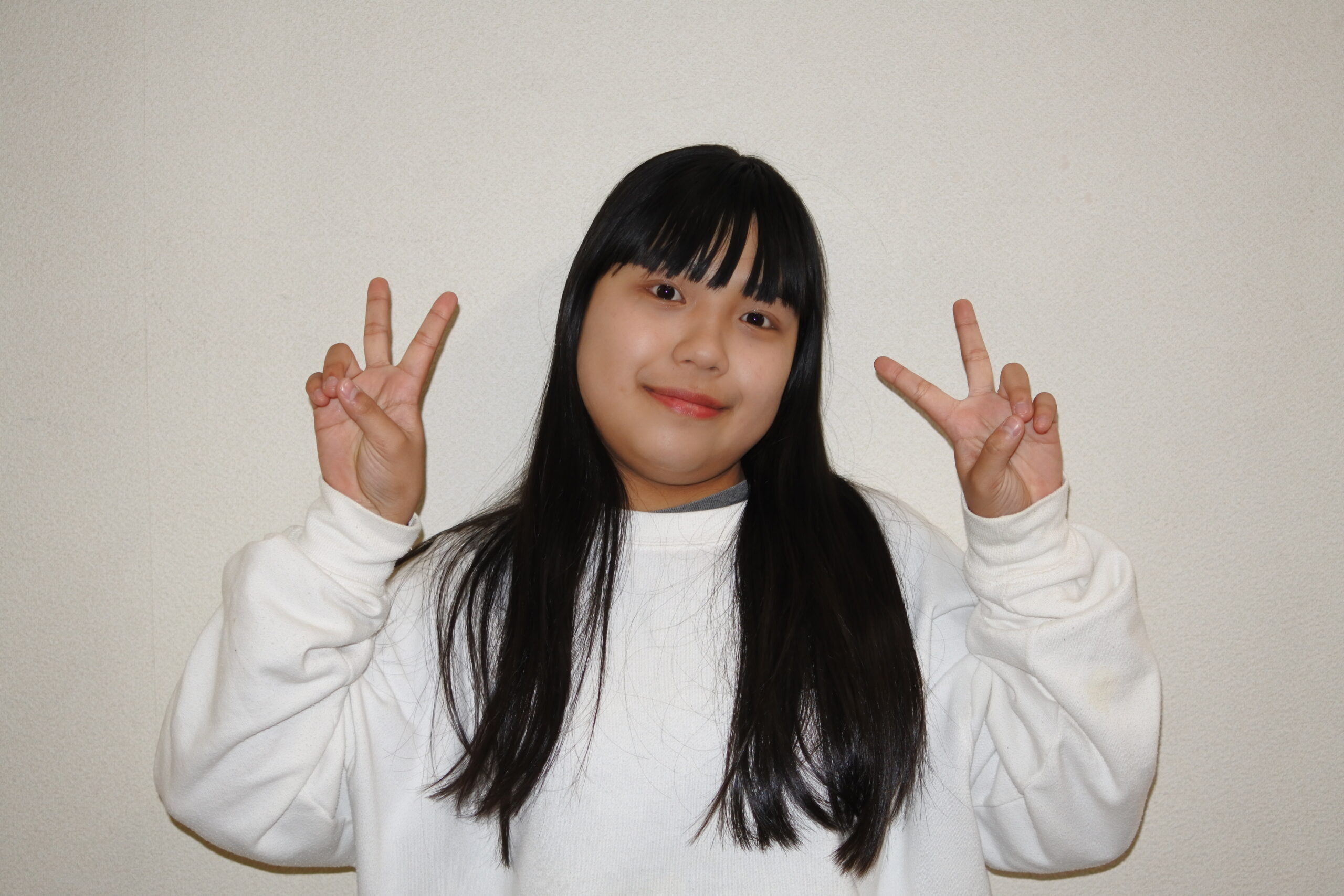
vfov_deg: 27.5
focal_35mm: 49
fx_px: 1829
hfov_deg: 40.3
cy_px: 448
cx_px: 672
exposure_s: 1/60
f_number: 2
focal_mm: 18.5
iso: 360
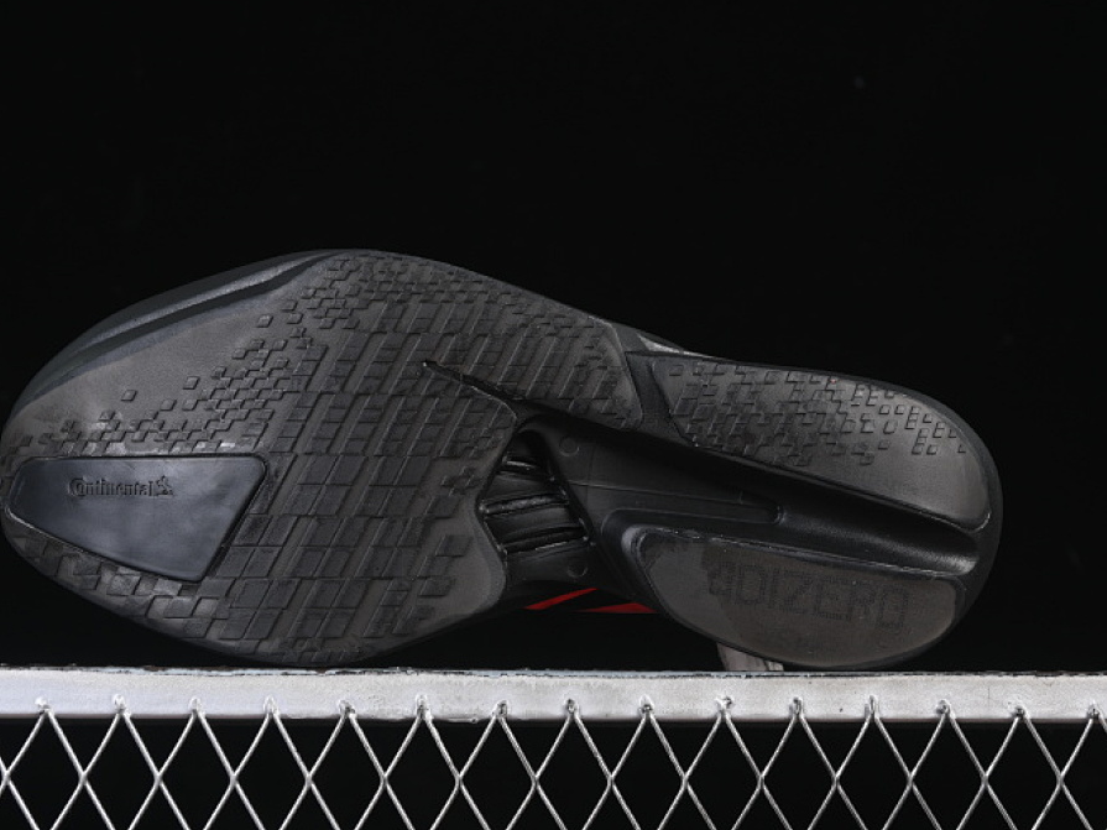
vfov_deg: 17.0
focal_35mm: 87
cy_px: 397
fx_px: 2782
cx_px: 502
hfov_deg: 22.5
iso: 160
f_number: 6.3
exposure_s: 1/50
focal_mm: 50
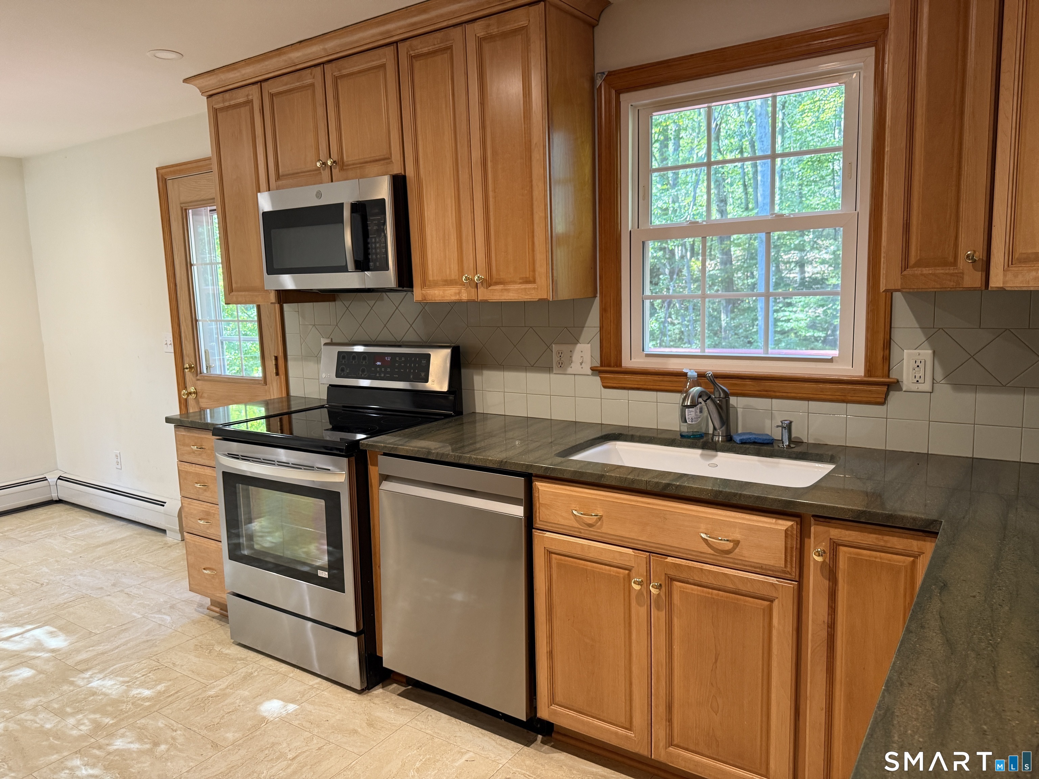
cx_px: 520
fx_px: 720
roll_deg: +1.2
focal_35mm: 24
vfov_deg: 56.8
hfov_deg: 71.6
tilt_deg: -6.9
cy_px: 390
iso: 200
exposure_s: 1/60
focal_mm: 6.76
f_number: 1.78
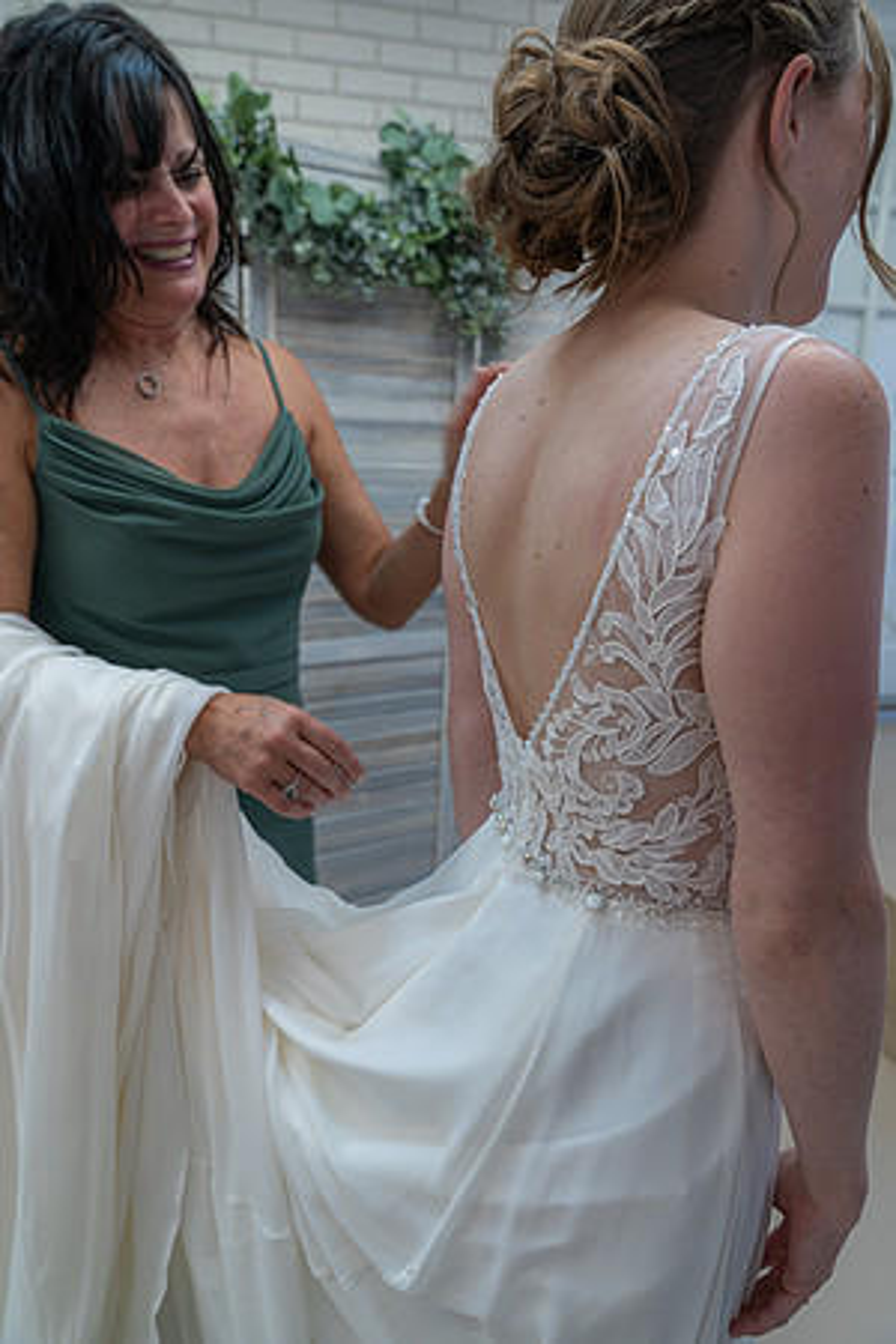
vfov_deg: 73.7
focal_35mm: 24
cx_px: 448
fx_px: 896
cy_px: 672
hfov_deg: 53.1
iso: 200
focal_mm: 24
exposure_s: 1/60
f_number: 4
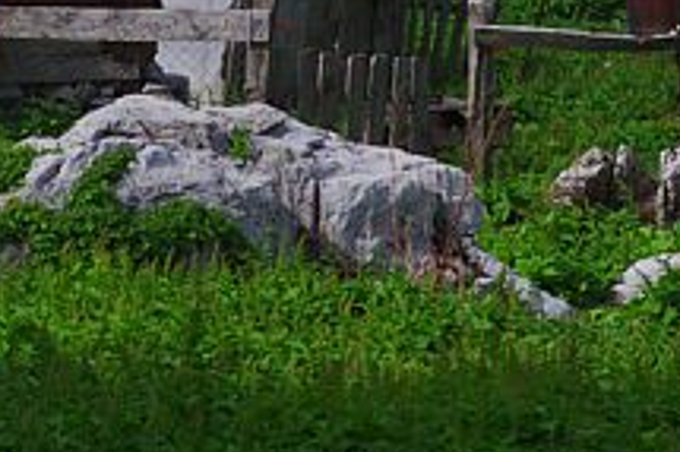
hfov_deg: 3.7
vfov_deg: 2.5
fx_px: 10551
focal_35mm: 559
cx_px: 19
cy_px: -101
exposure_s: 1/1000
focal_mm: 100
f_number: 11
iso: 400
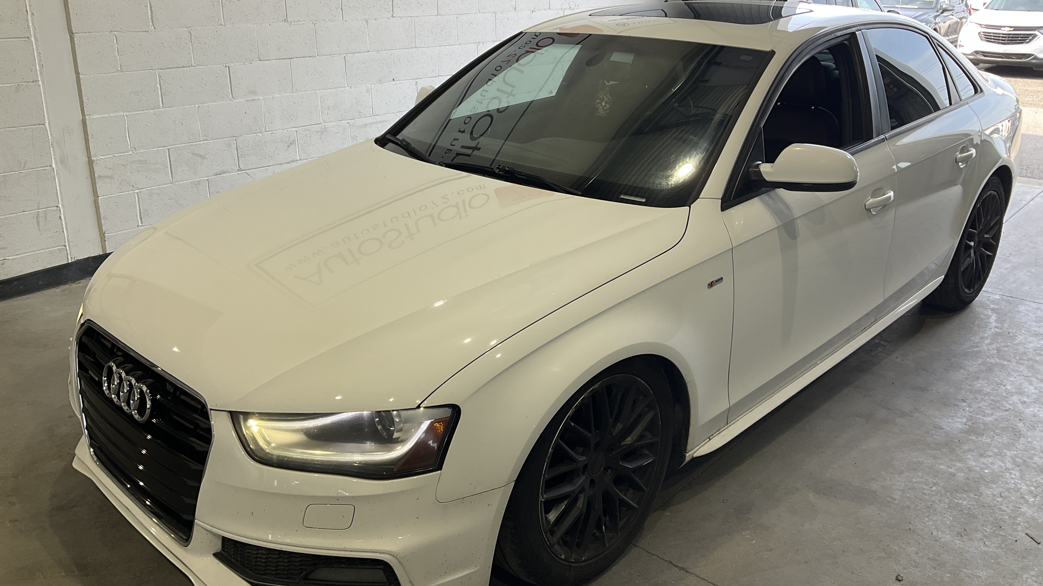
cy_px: 278
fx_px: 885
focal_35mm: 32
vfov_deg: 36.7
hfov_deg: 61.0
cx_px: 526
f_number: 1.8
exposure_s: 1/120
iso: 25
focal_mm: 3
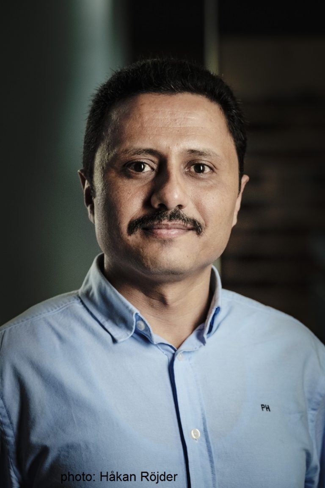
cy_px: 244
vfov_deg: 11.5
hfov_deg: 7.7
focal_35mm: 179
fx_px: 2424
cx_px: 162
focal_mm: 119.5
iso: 640
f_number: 4.6
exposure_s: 1/125
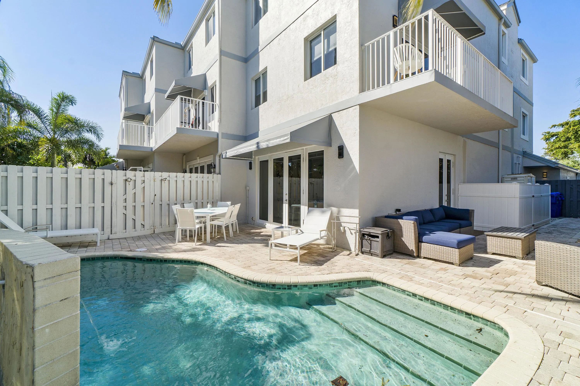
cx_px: 290
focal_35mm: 15
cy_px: 193
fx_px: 242
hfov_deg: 100.4
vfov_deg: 77.3
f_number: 11
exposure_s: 1/200
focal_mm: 10
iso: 100
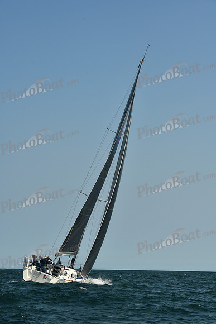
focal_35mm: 100
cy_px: 162
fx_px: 899
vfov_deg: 20.4
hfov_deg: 13.7
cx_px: 108
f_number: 9
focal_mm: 100
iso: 320
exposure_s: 1/640
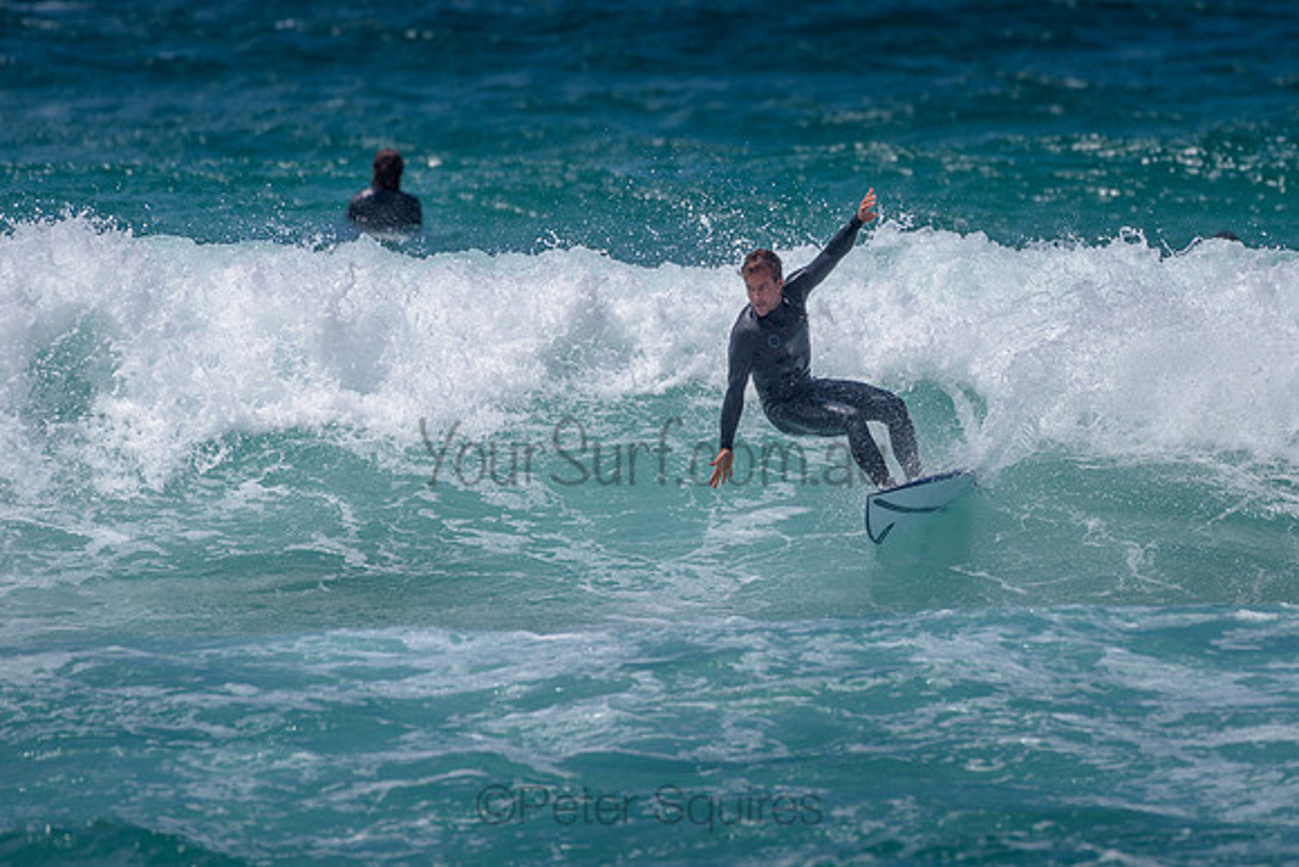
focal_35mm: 614
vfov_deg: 2.2
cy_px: 389
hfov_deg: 3.4
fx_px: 22169
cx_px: 782
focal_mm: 500
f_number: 5.6
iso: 80
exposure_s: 1/2000
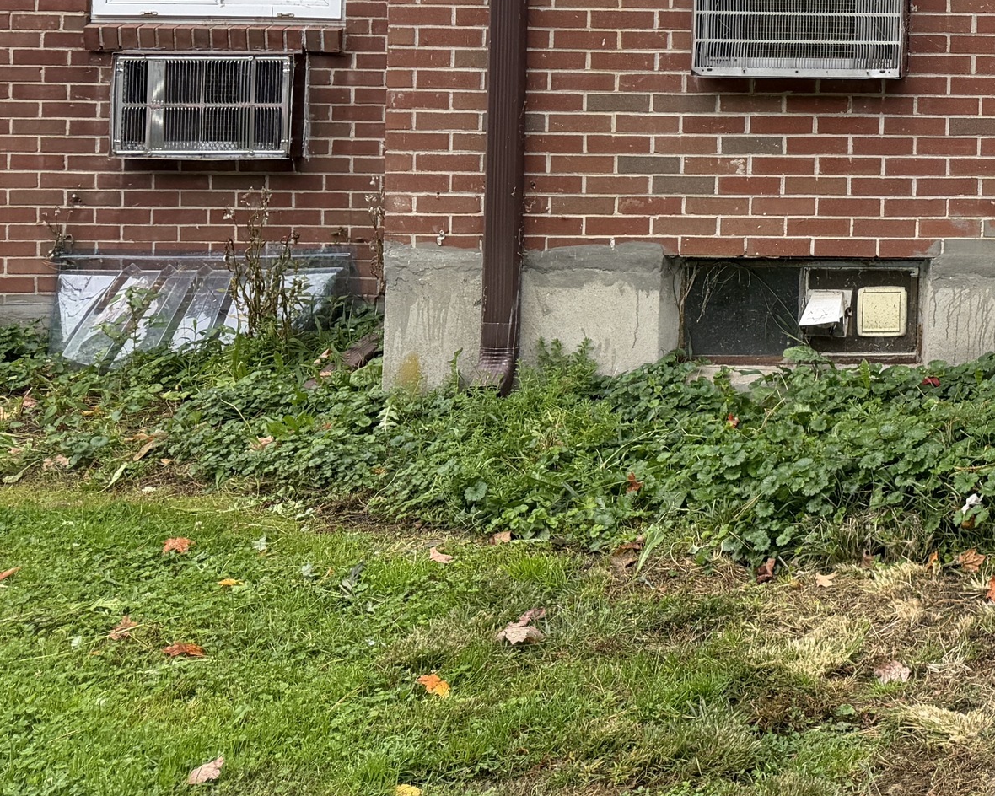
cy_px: -122
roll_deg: -1.0
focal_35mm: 61
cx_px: 1280
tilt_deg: +0.5
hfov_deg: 26.5
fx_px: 1796
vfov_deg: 23.2
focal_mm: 6.76
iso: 80
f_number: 1.78
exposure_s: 1/290
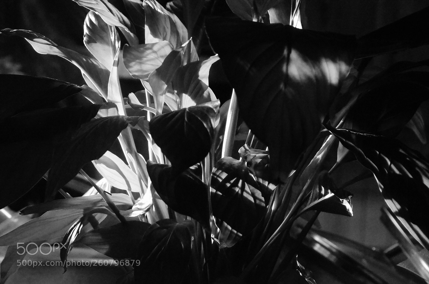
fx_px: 1534
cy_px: 142
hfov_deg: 15.9
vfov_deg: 10.6
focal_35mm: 129
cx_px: 214
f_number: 11
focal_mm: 86
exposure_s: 1/30
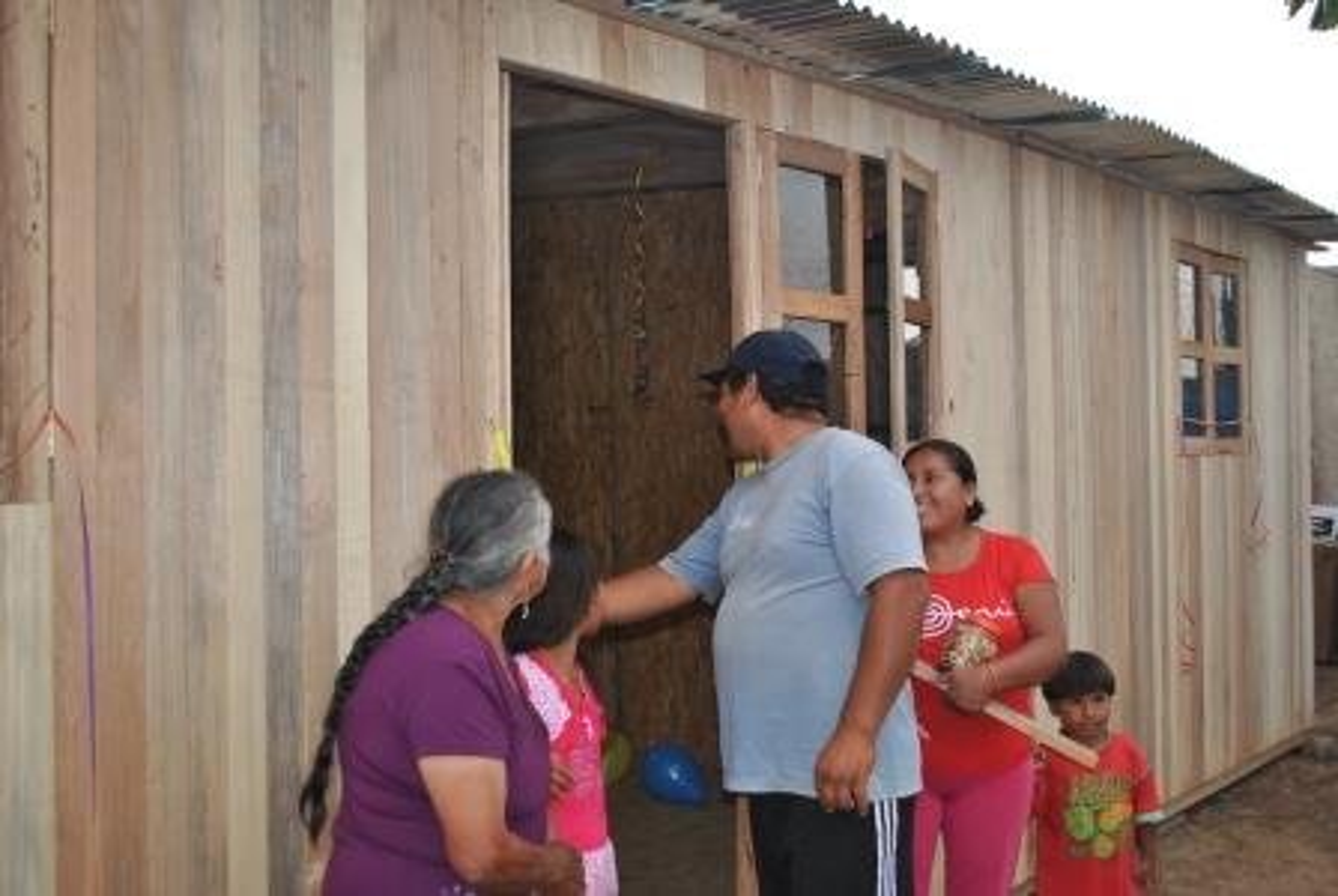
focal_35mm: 36
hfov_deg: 53.1
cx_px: 669
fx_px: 1340
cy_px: 448
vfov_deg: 37.0
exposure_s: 1/125
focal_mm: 24
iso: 160
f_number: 4
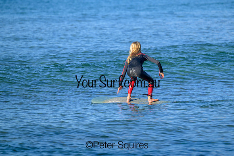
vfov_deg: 2.8
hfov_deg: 4.2
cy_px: 66
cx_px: 142
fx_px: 3158
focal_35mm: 486
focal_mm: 400
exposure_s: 1/1600
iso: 280
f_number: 7.6
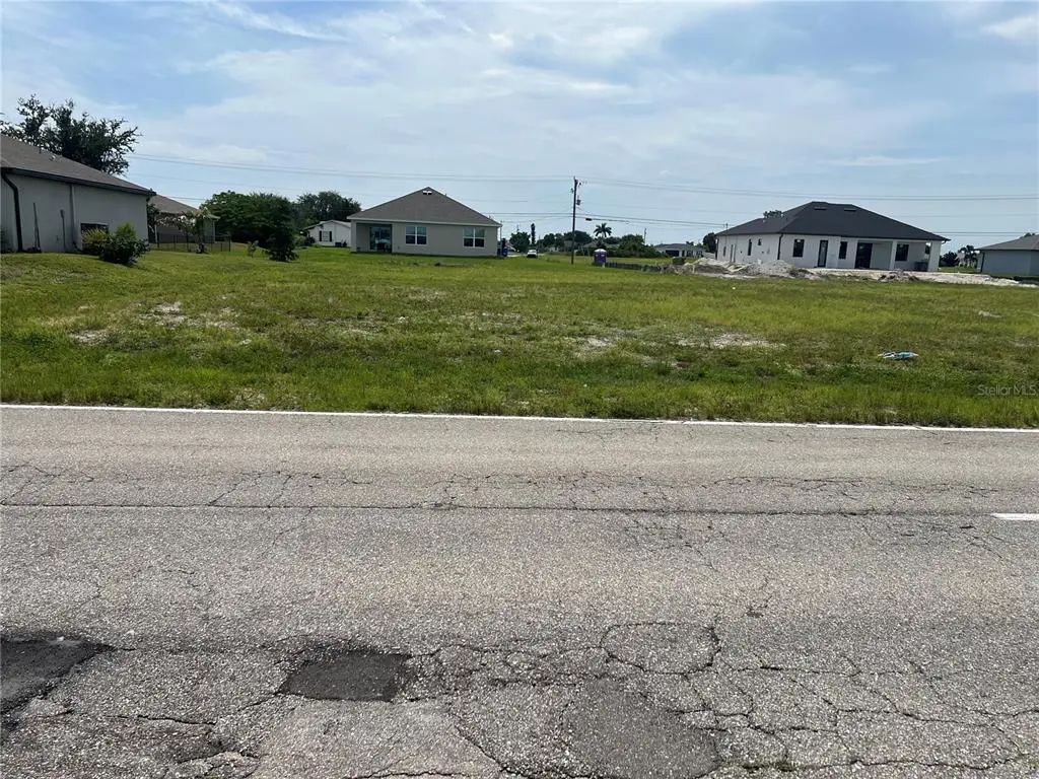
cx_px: 520
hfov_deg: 67.3
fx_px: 780
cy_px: 390
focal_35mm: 26
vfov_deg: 53.1
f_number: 1.5
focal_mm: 5.7
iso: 50
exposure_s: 1/8696
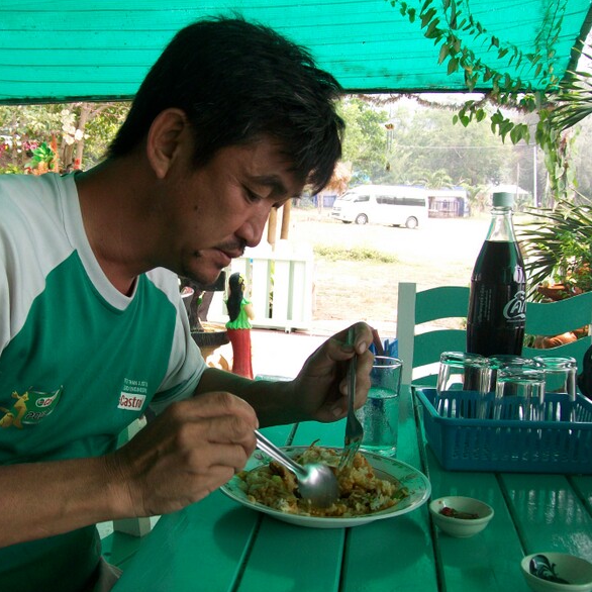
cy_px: 300
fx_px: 793
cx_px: 204
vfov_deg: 40.9
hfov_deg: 40.5
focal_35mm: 41
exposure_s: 1/160
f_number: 2.7
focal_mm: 6.1
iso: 64
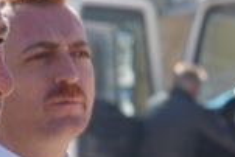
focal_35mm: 437
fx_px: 2855
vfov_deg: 3.1
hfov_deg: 4.5
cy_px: 277
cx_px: 717
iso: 100
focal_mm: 55
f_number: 4.5
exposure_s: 1/640
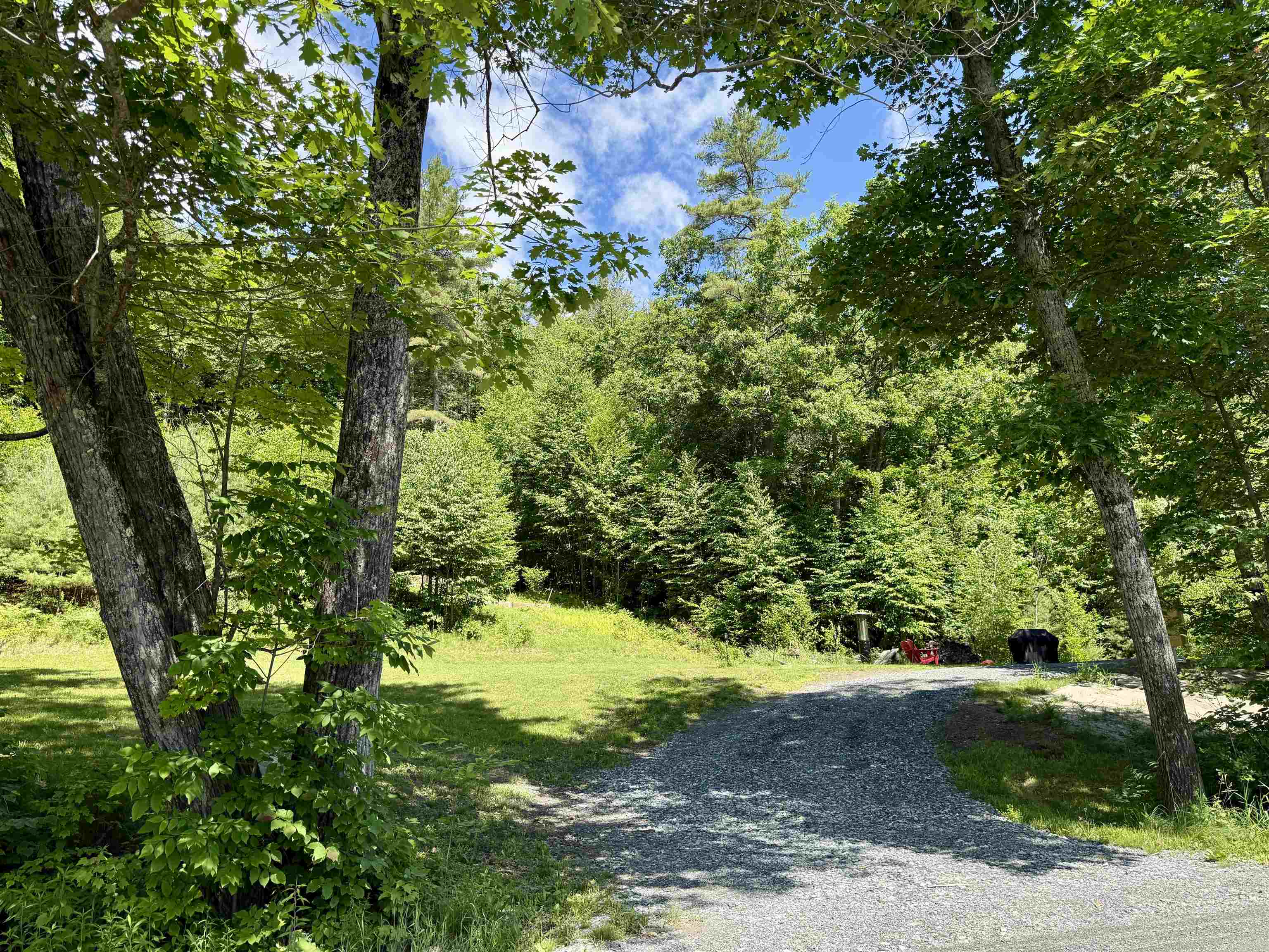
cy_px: 476
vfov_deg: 56.8
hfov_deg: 71.6
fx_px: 880
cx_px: 634
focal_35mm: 24
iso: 100
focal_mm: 6.76
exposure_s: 1/1689
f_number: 1.78
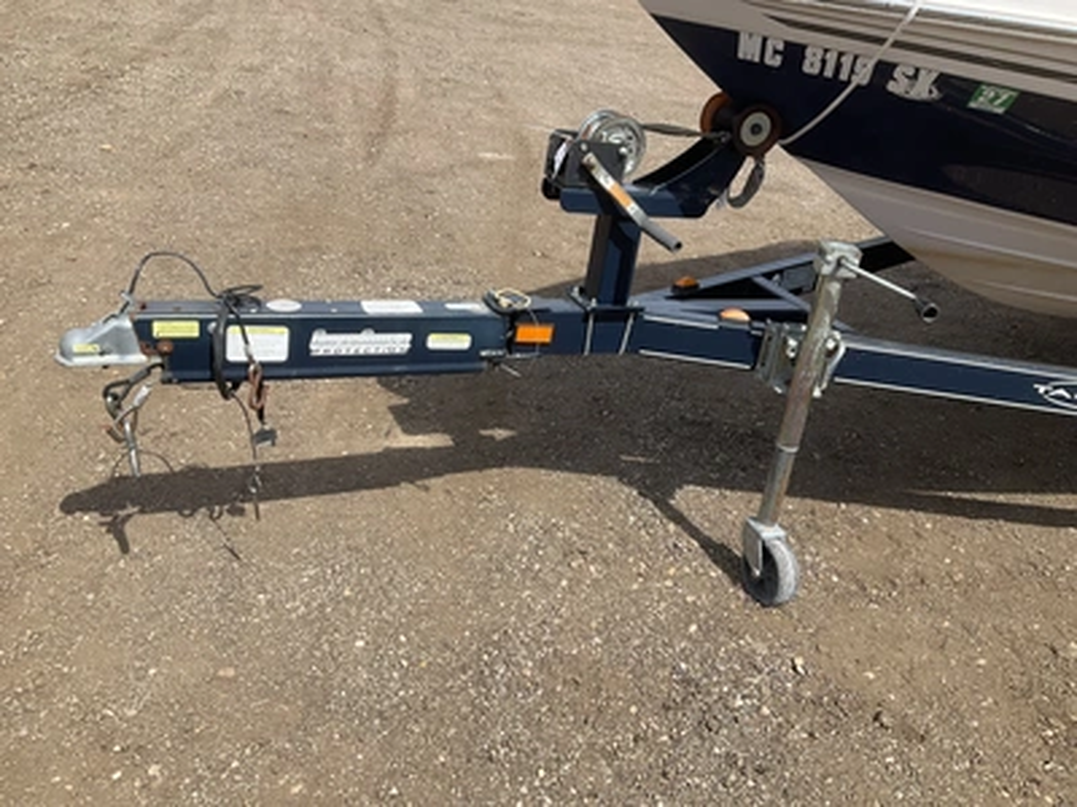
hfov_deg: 61.7
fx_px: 902
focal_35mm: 29
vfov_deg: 48.2
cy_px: 404
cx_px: 538
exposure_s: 1/1168
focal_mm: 3
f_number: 1.8
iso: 25
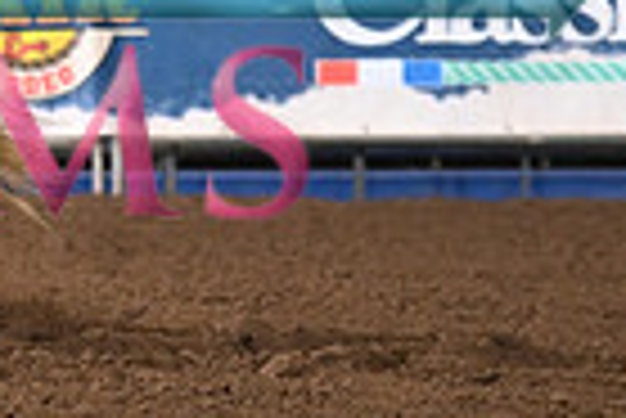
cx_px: -306
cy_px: -7
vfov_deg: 1.7
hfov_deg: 2.5
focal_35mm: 835
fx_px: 14535
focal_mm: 200
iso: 1250
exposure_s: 1/250
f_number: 3.2
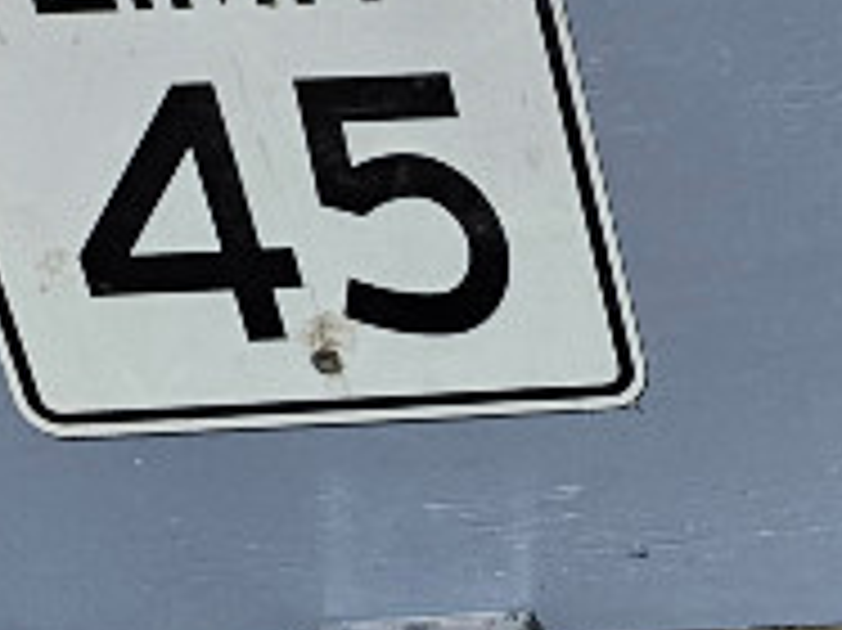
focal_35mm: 123
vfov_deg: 11.0
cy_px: 1228
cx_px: 1630
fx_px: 2990
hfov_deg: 13.8
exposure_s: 1/120
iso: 200
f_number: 1.8
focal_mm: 5.4
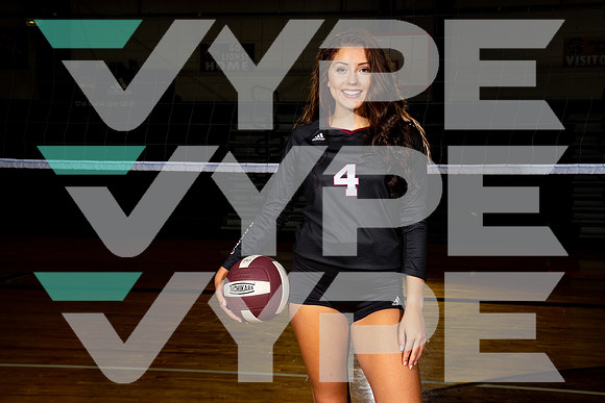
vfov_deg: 29.9
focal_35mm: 45
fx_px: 756
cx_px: 302
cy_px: 202
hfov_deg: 43.6
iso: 100
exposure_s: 1/125
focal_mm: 45
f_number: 8
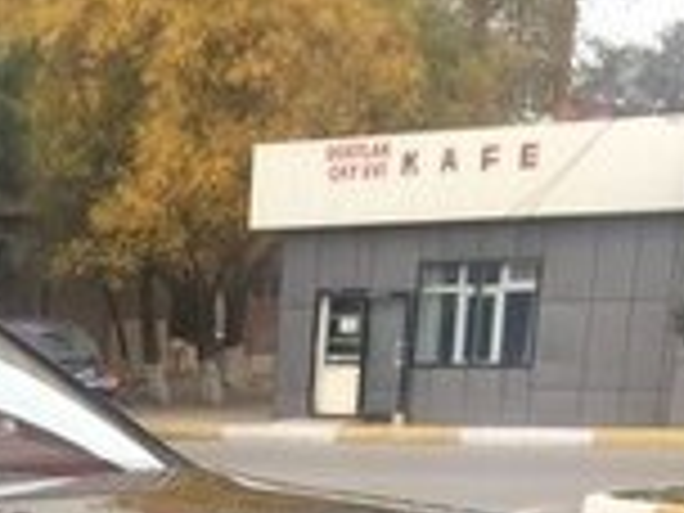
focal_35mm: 126
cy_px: 1105
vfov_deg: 10.6
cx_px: -279
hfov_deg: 14.8
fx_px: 2490
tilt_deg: -18.2
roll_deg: +2.1
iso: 40
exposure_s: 1/50
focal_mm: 4.15
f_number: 2.2
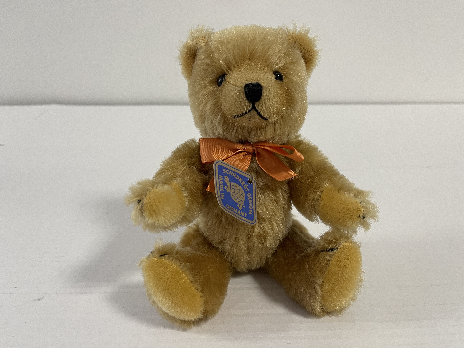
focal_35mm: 25
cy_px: 174
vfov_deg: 54.9
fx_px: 335
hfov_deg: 69.4
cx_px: 232
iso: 125
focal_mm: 5.1
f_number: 1.6
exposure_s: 1/80
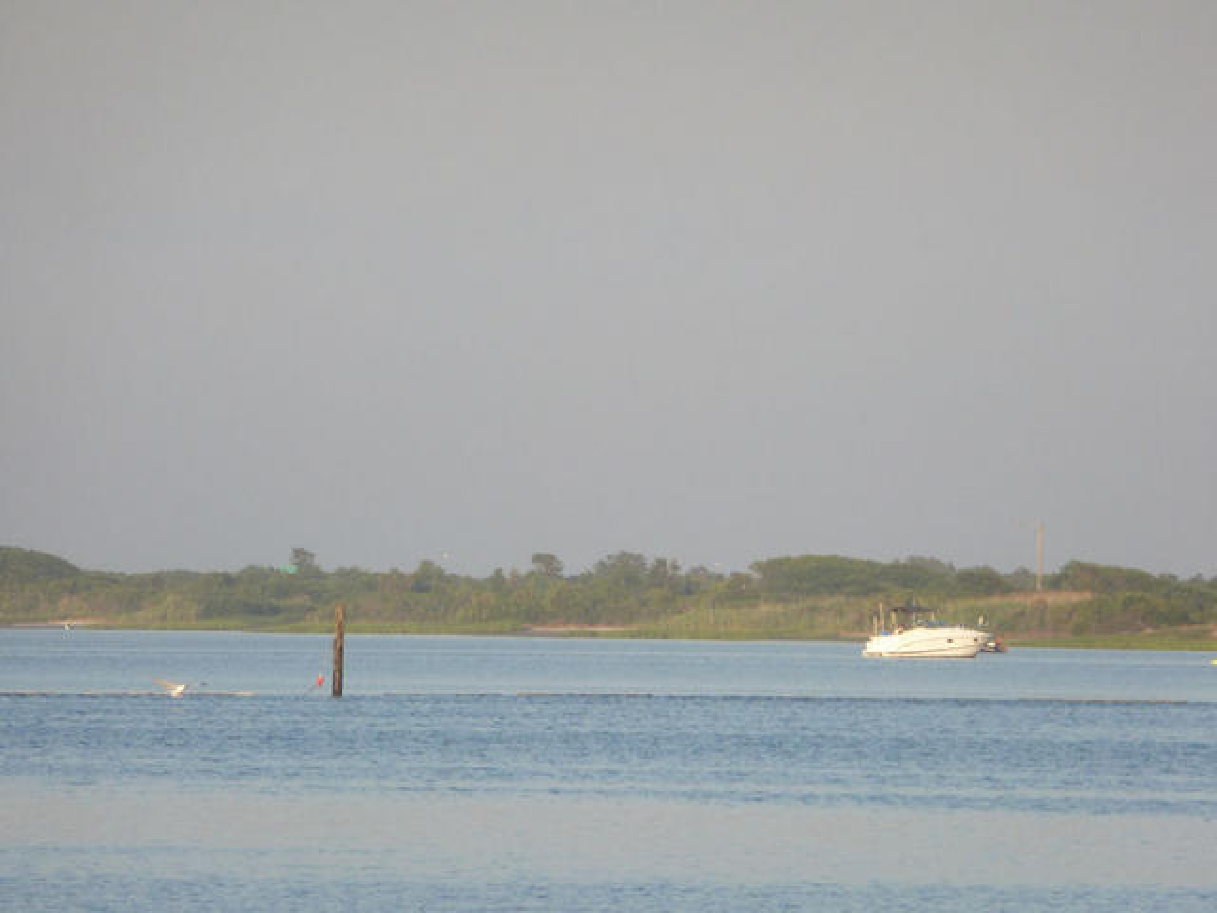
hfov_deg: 4.1
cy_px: 456
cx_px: 608
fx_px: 16875
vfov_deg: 3.1
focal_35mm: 480
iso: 100
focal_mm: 68.8
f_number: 5.9
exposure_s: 1/160
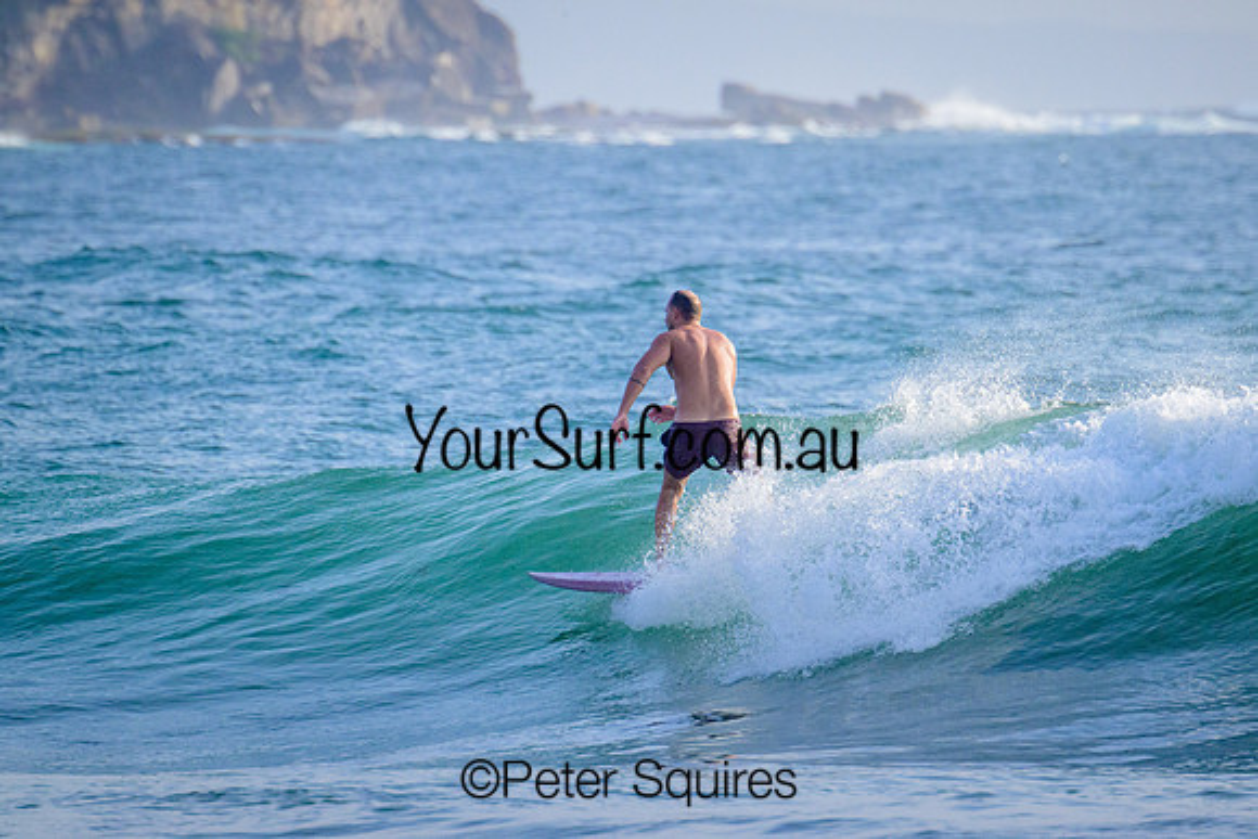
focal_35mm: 855
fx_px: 29868
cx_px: 667
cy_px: 421
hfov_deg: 2.4
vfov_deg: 1.6
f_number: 13
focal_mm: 800
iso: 2000
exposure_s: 1/2000
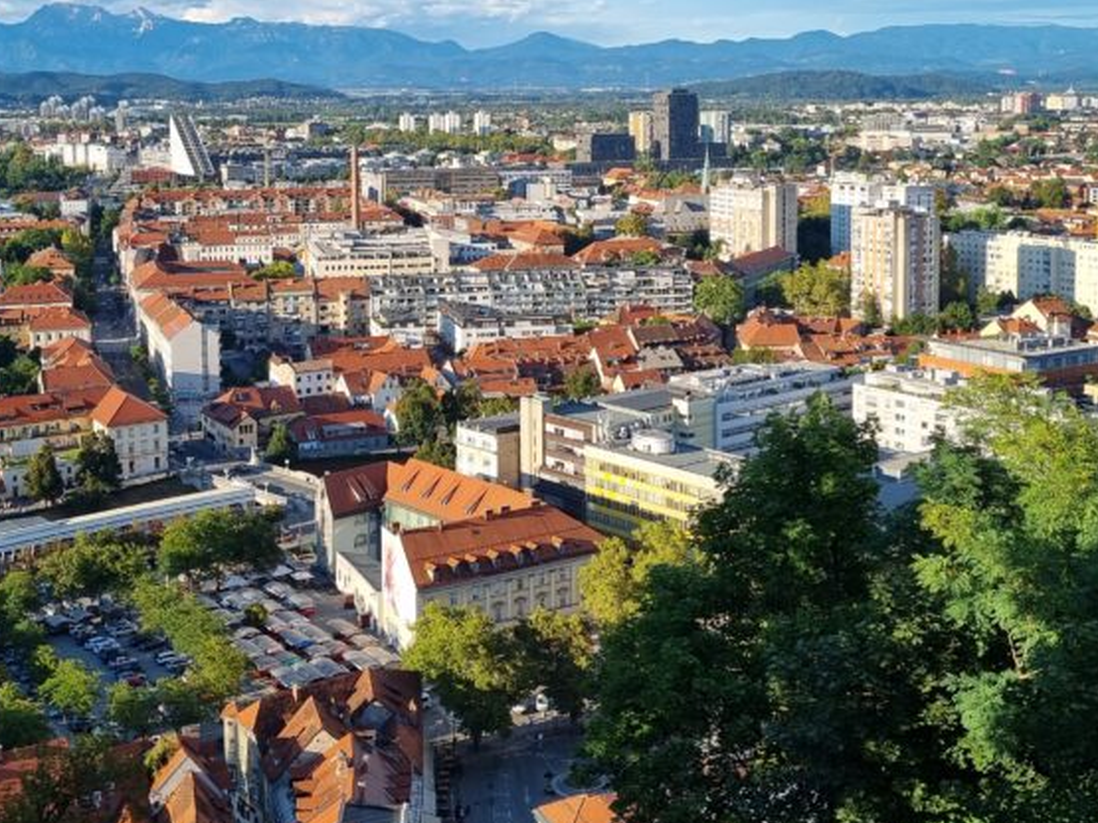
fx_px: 1522
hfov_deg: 39.4
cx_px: 417
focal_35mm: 48
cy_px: 220
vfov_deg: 29.8
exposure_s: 1/1736
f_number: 1.8
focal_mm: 5.4
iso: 50
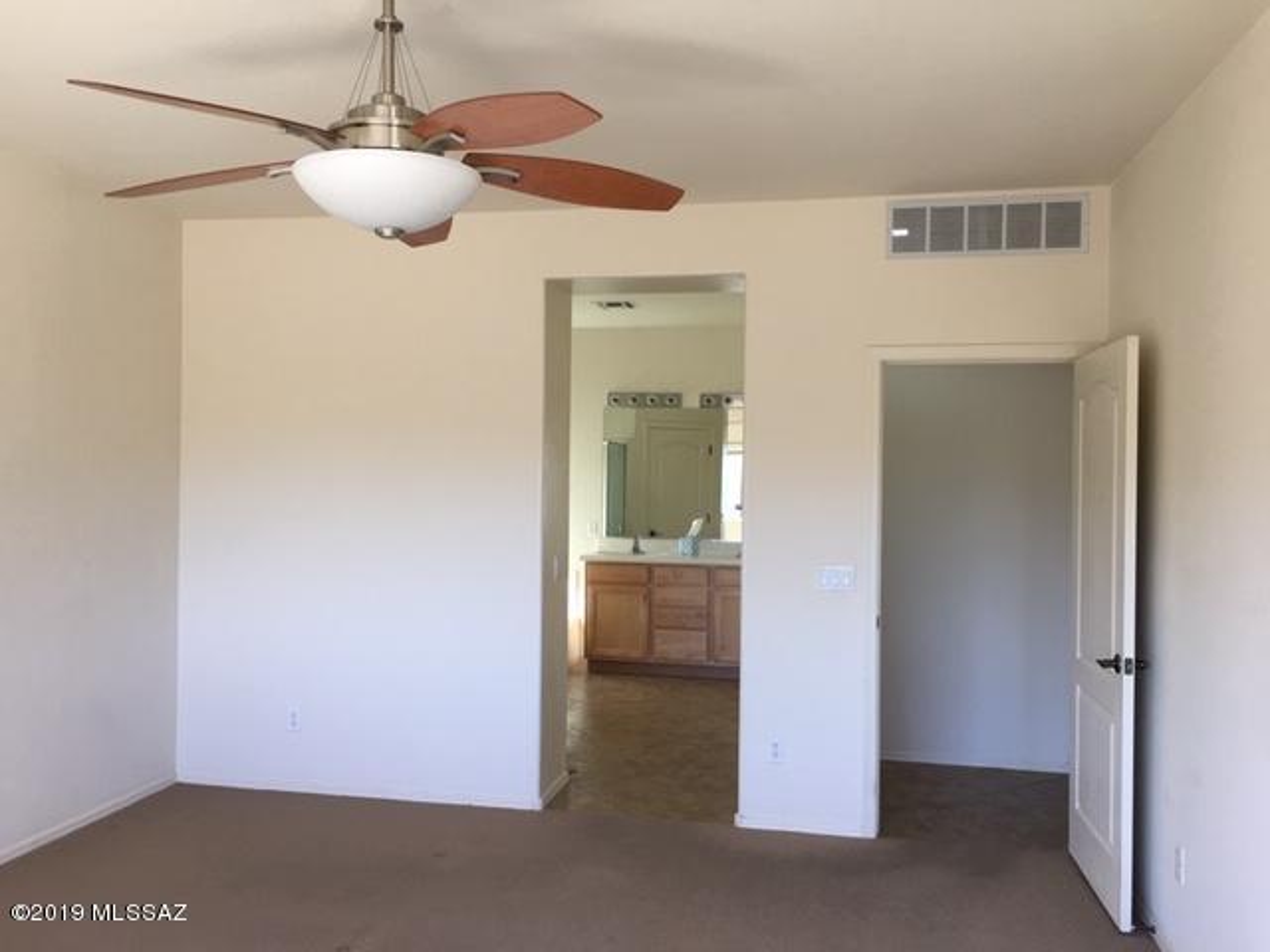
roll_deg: -1.4
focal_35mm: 29
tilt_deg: +1.2
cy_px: 476
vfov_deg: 48.2
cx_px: 635
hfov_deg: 61.7
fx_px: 1064
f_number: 2.2
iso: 32
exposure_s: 1/60
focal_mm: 4.15
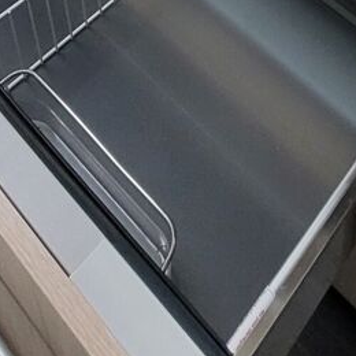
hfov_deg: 28.2
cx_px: 308
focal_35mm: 59
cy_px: -327
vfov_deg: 19.4
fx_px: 686
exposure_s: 1/50
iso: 250
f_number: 2.2
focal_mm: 1.74
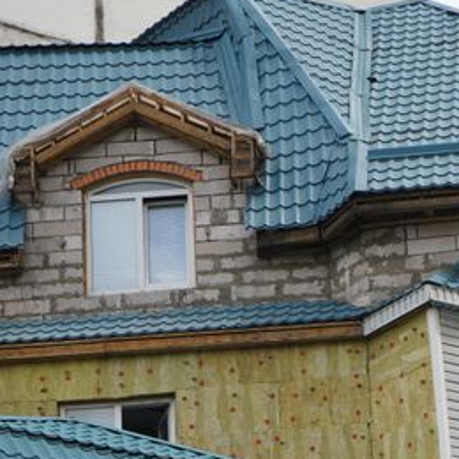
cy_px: 344
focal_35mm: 160
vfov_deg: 10.9
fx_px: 2400
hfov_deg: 10.8
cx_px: 530
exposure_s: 1/200
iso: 100
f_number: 9
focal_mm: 70
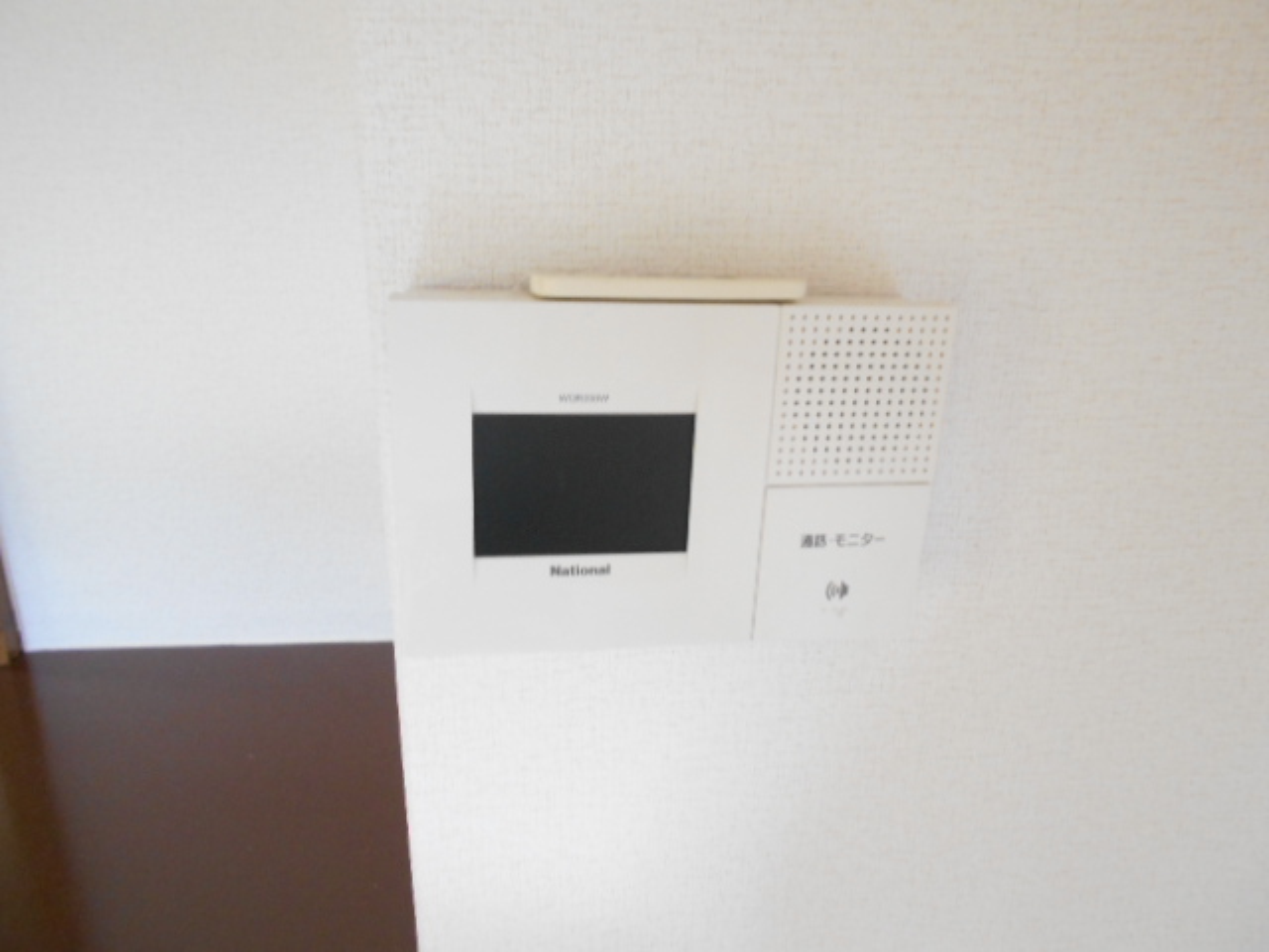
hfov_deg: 67.3
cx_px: 634
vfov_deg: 53.1
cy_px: 476
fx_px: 953
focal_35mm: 26
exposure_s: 1/30
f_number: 3.2
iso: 360
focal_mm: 4.6
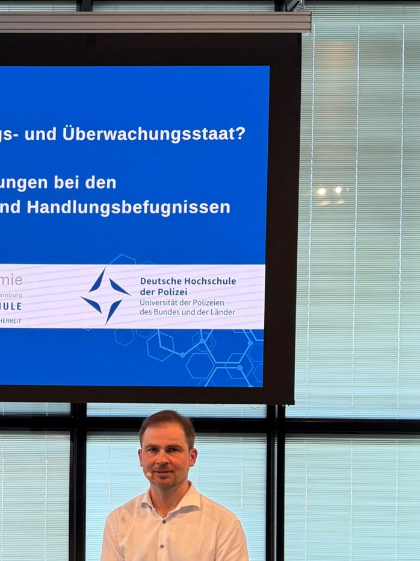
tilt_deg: -0.9
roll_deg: -0.8
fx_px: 1068
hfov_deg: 21.3
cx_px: -26
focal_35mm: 66
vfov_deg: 29.0
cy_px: 416
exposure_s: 1/240
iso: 100
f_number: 1.78
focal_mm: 6.76
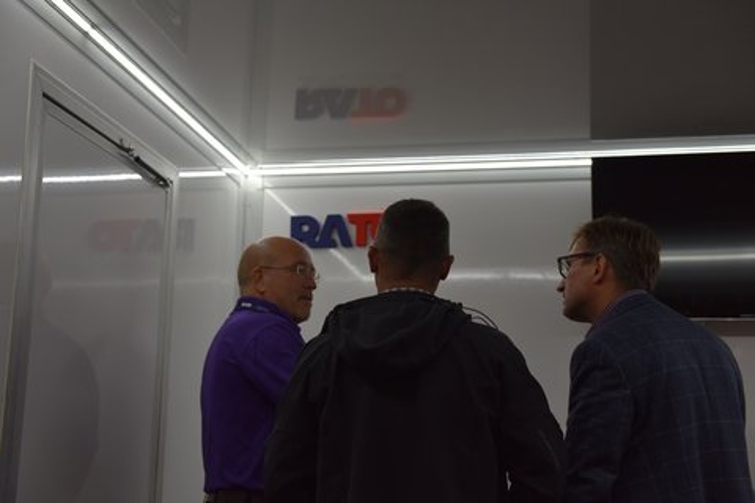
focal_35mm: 50
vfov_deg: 27.0
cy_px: 252
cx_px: 378
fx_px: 1049
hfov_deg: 39.6
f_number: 3.5
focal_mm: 50
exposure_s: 1/60
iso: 800
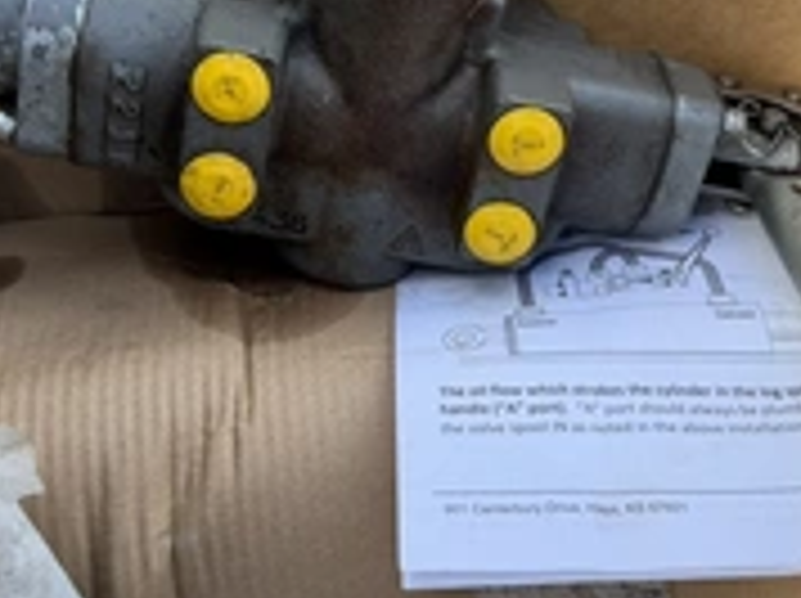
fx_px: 1248
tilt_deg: -88.3
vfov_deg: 26.8
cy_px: 193
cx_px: 450
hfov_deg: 35.5
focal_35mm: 54
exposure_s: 1/1493
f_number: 1.78
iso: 80
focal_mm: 6.76
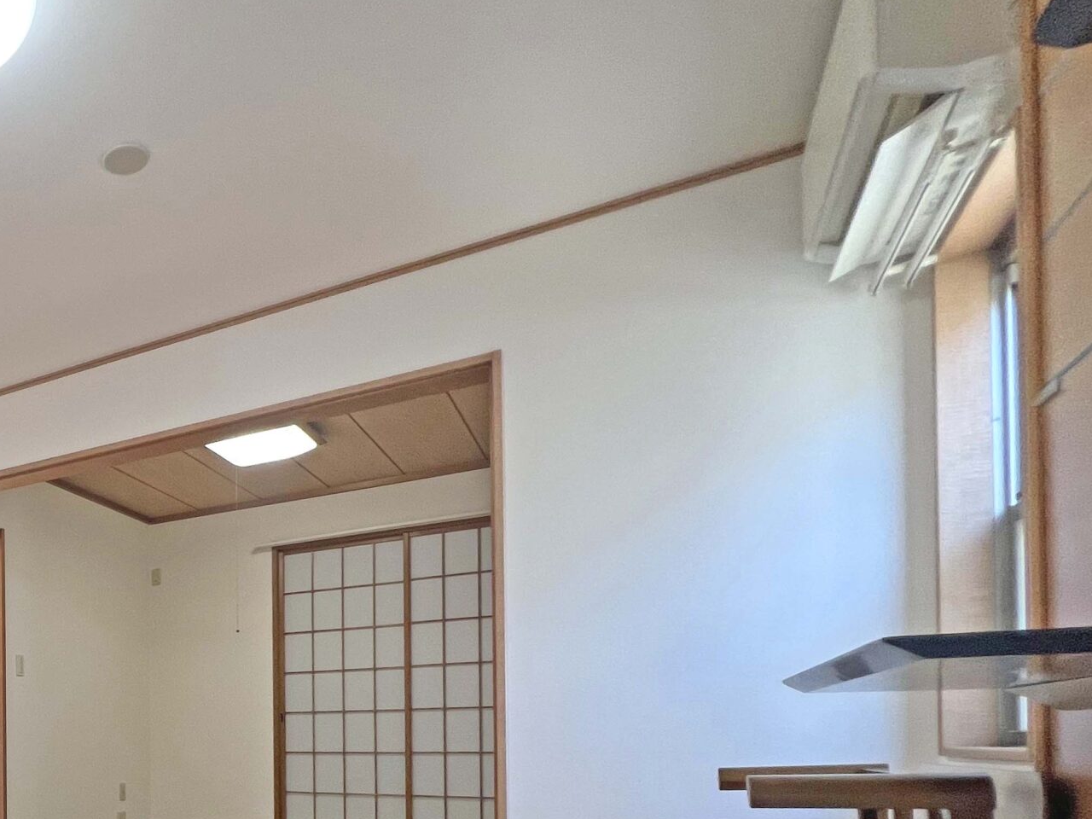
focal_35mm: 26
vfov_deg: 47.8
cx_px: 17
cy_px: 733
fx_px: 820
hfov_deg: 53.8
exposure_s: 1/100
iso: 100
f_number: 1.8
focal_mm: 1.57
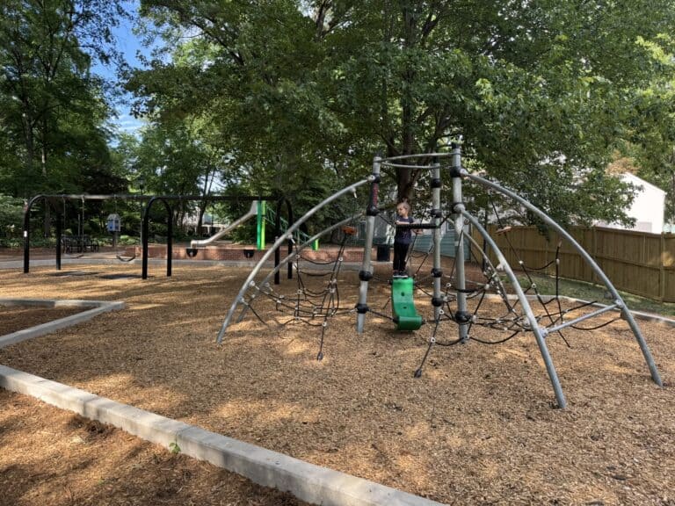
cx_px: 338
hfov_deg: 71.6
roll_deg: -0.6
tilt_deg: -1.5
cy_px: 253
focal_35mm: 24
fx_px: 468
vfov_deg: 56.8
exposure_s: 1/488
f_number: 1.78
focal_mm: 6.76
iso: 80
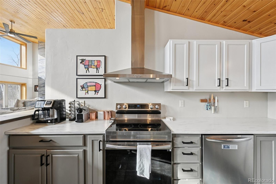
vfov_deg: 81.2
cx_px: 138
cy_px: 92
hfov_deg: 104.3
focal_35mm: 14
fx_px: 107
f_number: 13
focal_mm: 14
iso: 250
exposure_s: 1/15
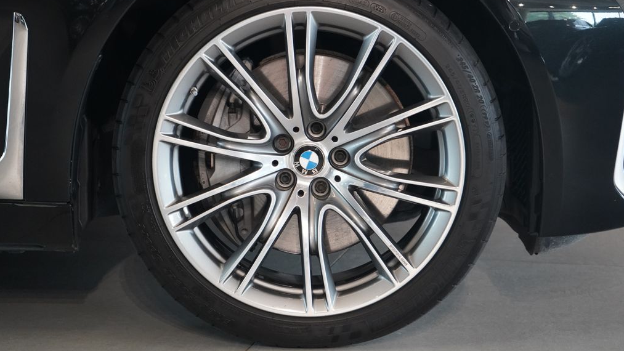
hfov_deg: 29.3
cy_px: 152
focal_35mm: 72
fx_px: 1191
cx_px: 314
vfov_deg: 16.8
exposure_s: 1/160
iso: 6400
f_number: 5.6
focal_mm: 68
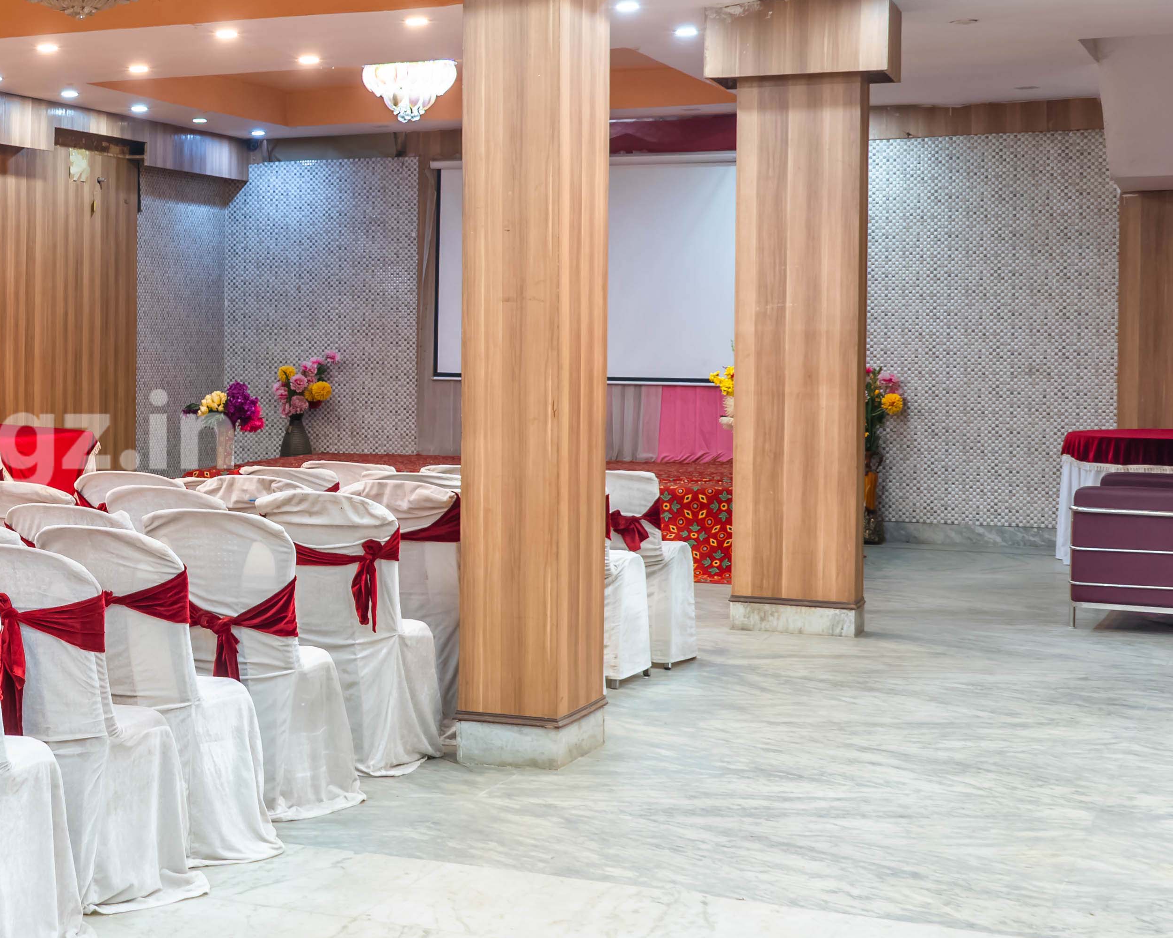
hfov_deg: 28.1
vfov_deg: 24.6
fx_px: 2152
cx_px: -79
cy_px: 389
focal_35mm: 62
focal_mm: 28
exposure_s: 1/3
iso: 200
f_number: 7.1
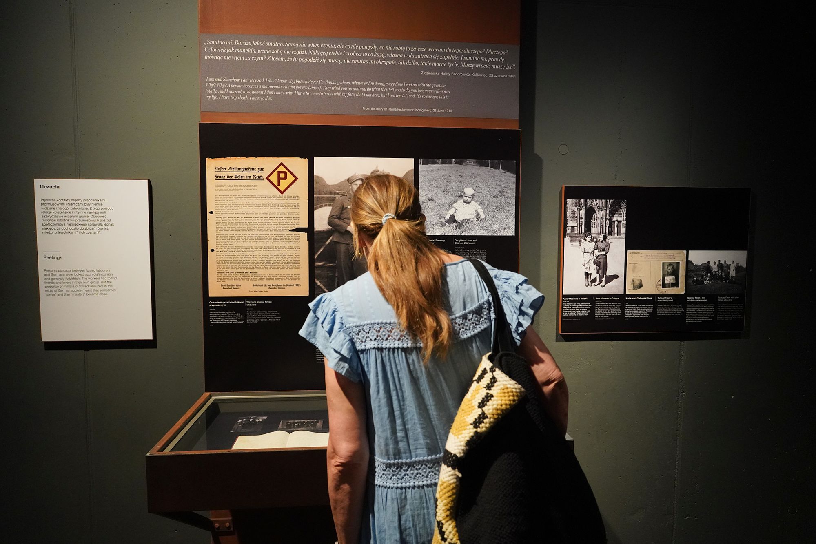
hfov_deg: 73.7
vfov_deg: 53.1
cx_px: 408
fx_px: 544
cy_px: 272
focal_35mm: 24
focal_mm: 24
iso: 6400
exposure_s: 1/80
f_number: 4
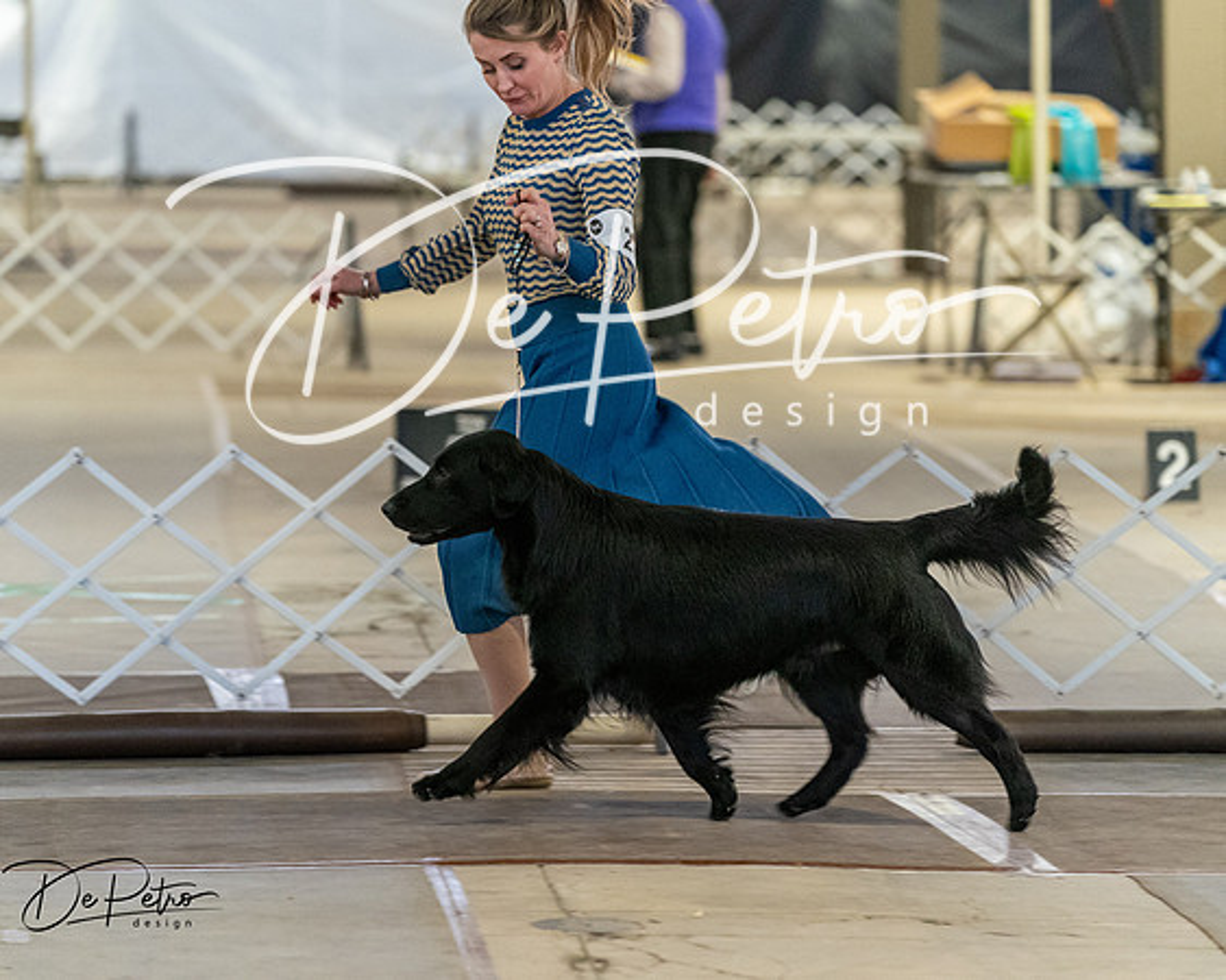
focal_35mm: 195
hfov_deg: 9.9
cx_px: 613
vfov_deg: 7.9
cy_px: 490
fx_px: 7067
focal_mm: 173
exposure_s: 1/250
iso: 6400
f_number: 3.5
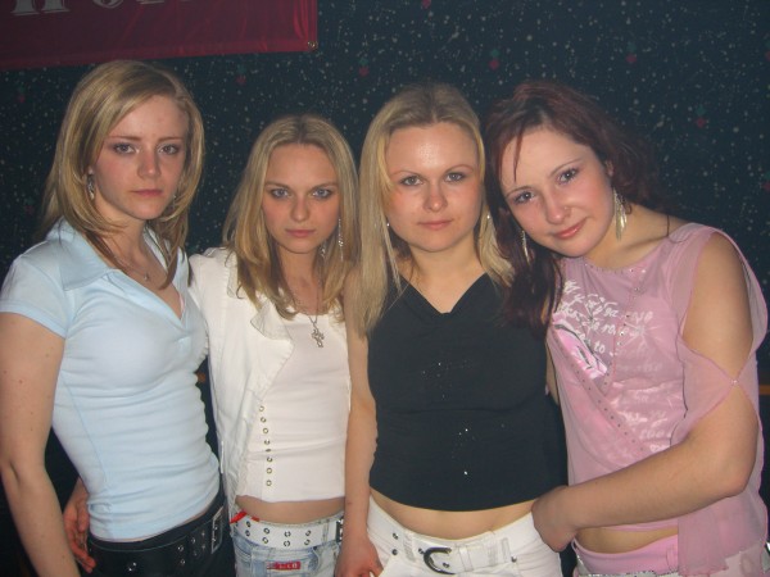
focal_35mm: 38
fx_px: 845
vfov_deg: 37.7
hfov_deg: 49.0
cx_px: 385
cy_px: 288
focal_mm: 7.9
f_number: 2.8
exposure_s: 1/60
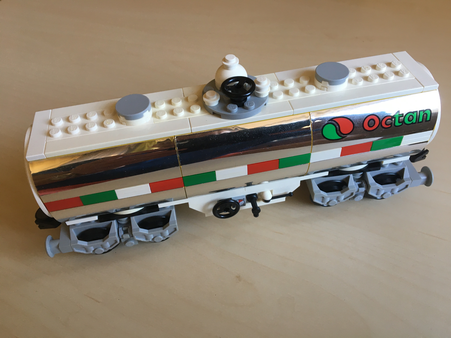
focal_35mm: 29
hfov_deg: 61.7
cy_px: 169
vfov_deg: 48.2
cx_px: 226
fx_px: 378
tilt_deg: -46.2
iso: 64
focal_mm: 4.15
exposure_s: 1/33
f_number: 2.2
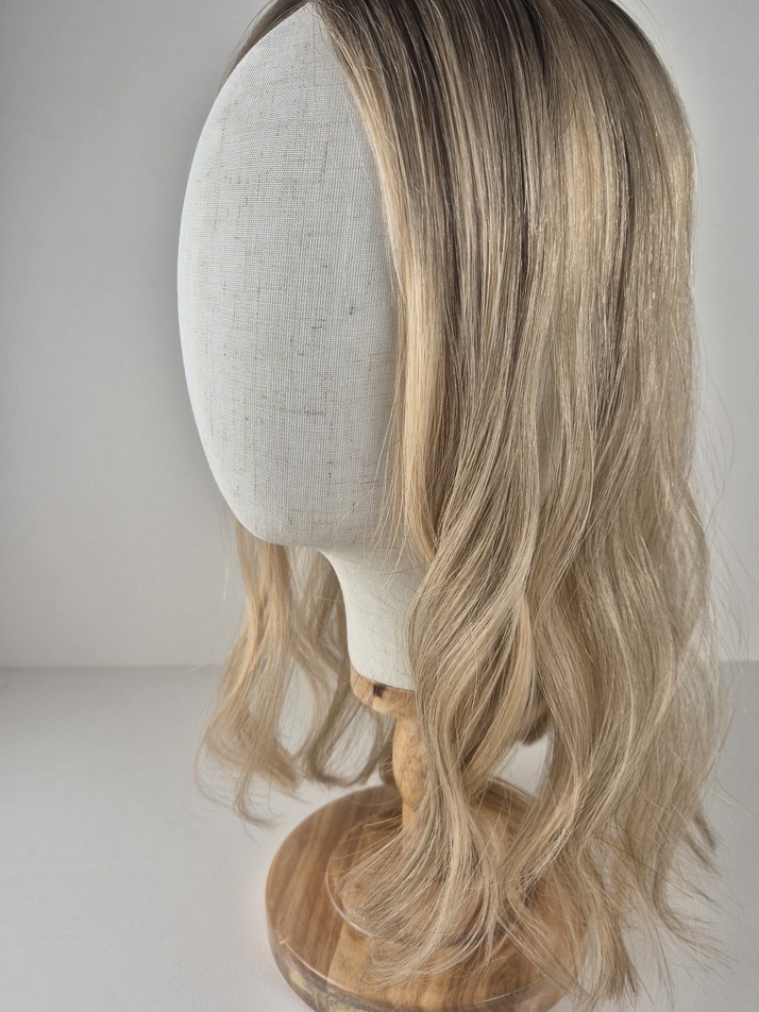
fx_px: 848
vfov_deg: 61.7
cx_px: 431
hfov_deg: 48.1
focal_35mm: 29
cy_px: 518
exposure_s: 1/228
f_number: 1.8
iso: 25
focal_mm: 5.4
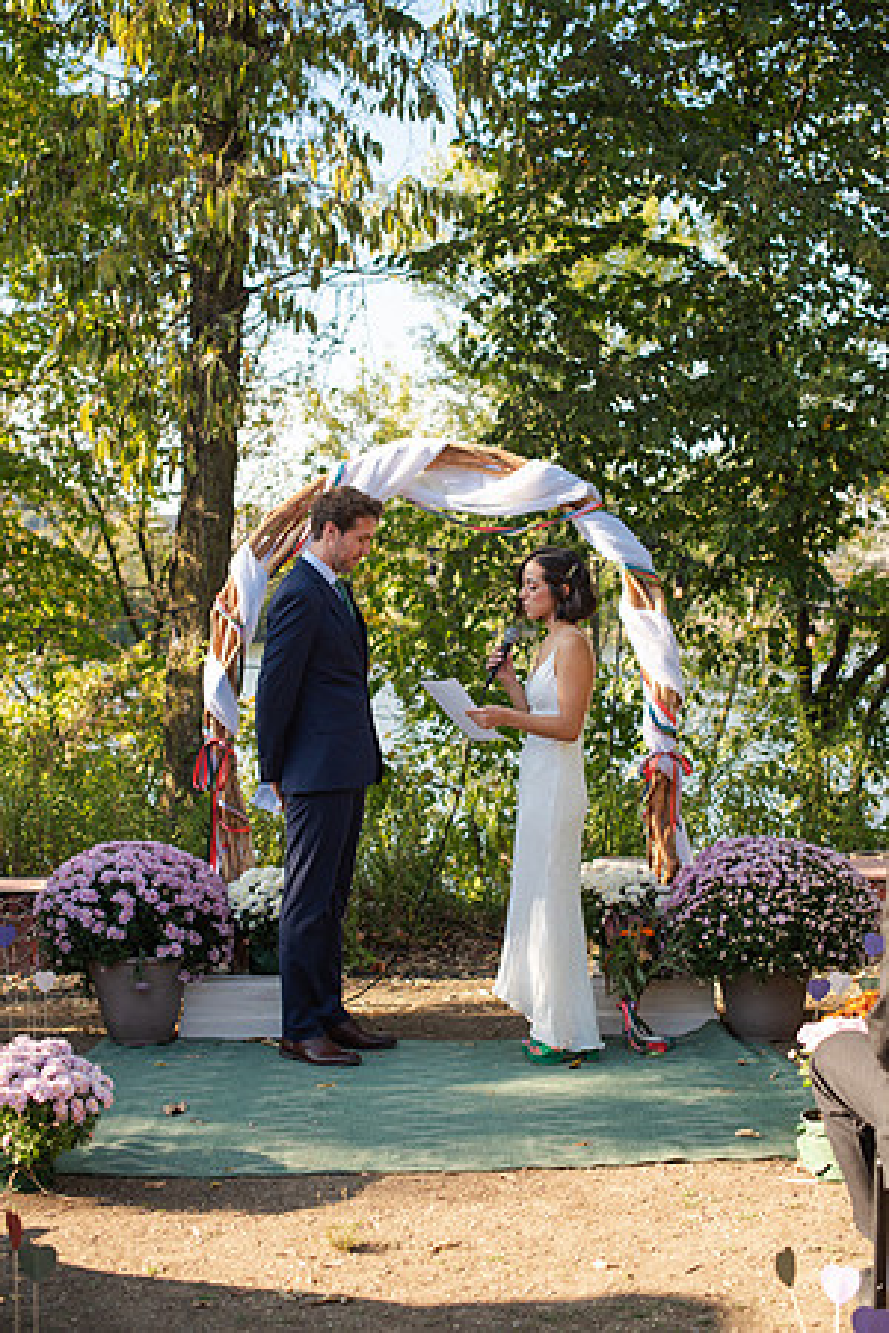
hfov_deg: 27.0
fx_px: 1852
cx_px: 444
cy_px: 666
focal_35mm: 50
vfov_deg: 39.6
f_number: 3.5
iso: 320
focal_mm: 50
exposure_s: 1/1000
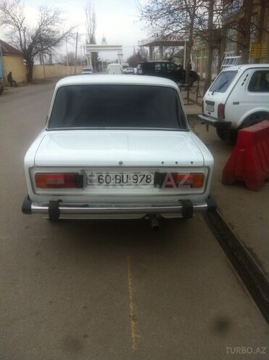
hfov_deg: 40.6
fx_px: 363
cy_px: 180
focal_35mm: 35
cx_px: 134
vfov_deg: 52.7
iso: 80
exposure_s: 1/311
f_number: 2.8
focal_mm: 3.85
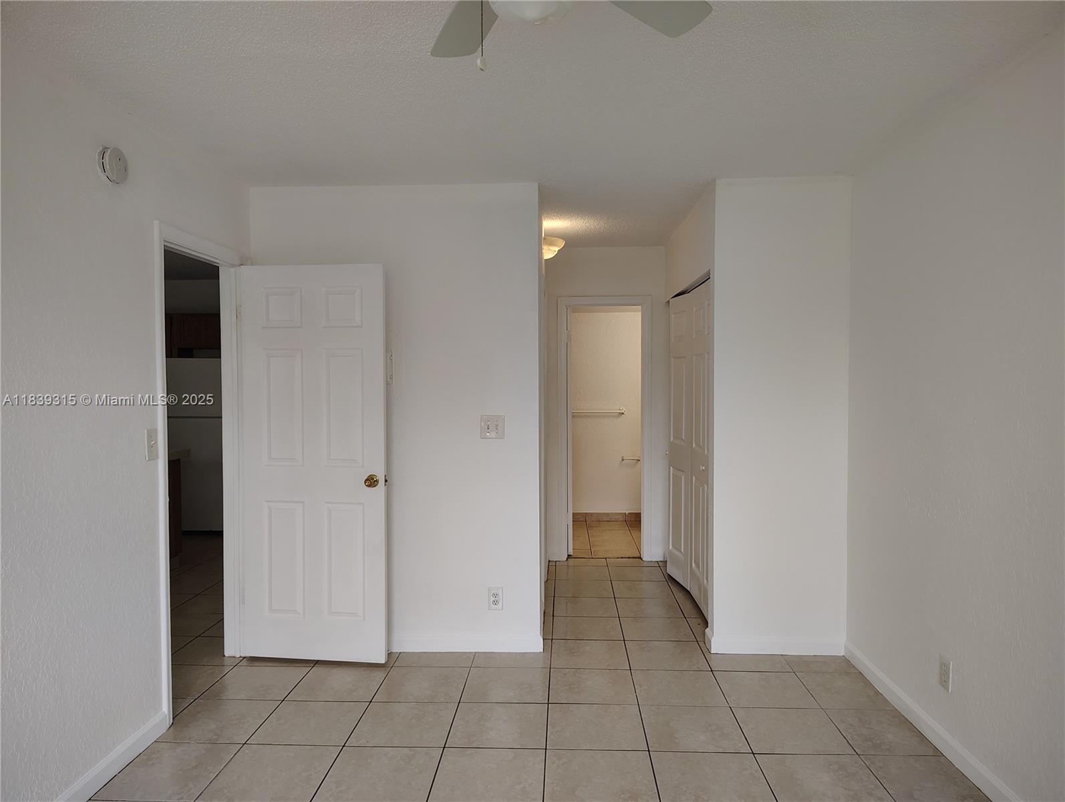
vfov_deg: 56.9
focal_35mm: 24
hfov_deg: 71.5
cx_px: 532
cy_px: 401
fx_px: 739
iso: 284
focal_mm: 5.56
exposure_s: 1/120
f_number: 1.8
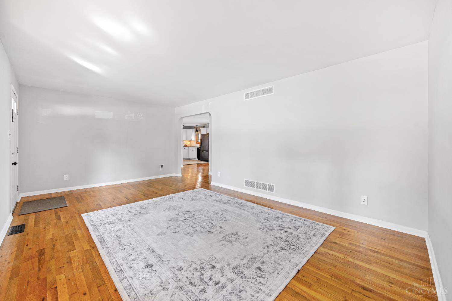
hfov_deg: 104.3
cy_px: 150
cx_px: 226
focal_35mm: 14
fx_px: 176
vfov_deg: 81.2
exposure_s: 1/4
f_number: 7.1
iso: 400
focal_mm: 14
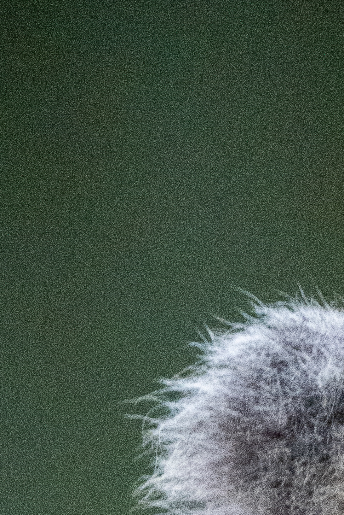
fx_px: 16632
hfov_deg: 1.2
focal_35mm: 1161
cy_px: 975
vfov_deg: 1.8
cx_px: 655
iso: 6400
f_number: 6.3
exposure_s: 1/125
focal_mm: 188
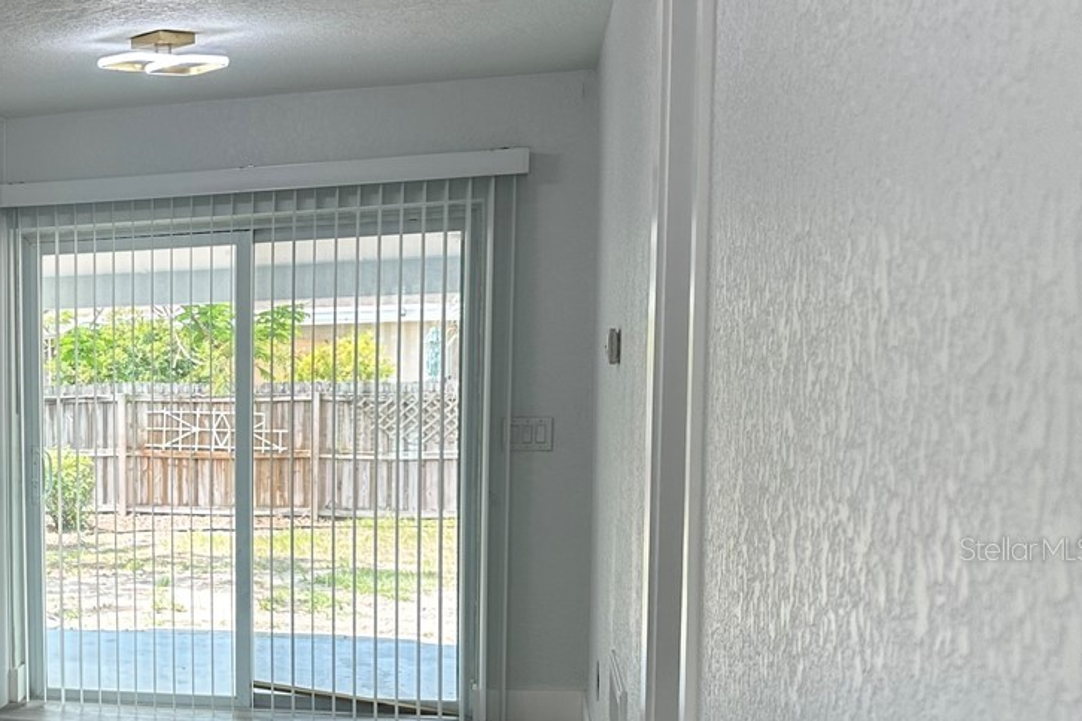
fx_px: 1653
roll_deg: +1.4
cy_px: 548
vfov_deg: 24.3
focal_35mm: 55
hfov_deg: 32.2
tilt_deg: -6.1
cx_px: -92
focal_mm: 6.86
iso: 100
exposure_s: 1/160
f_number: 1.78
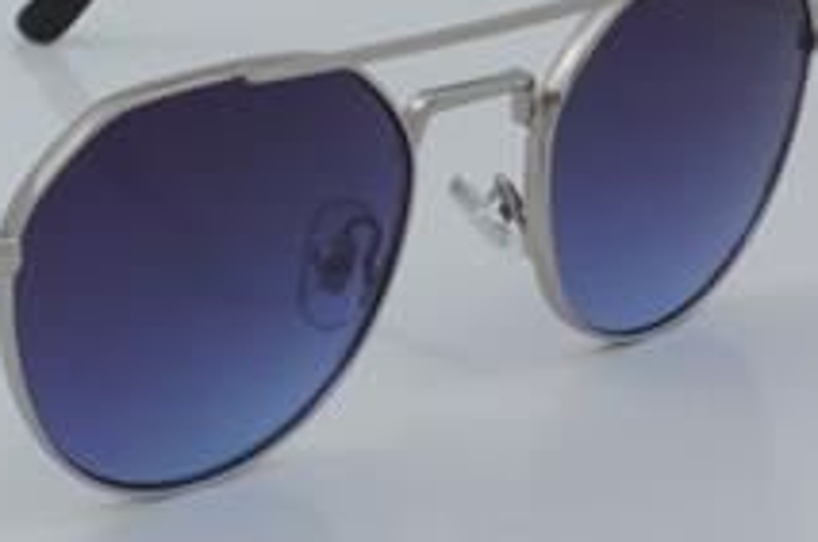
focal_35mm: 141
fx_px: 3197
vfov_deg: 9.7
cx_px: 100
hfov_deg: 14.5
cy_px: 192
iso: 100
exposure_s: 1/4
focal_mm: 50
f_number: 32
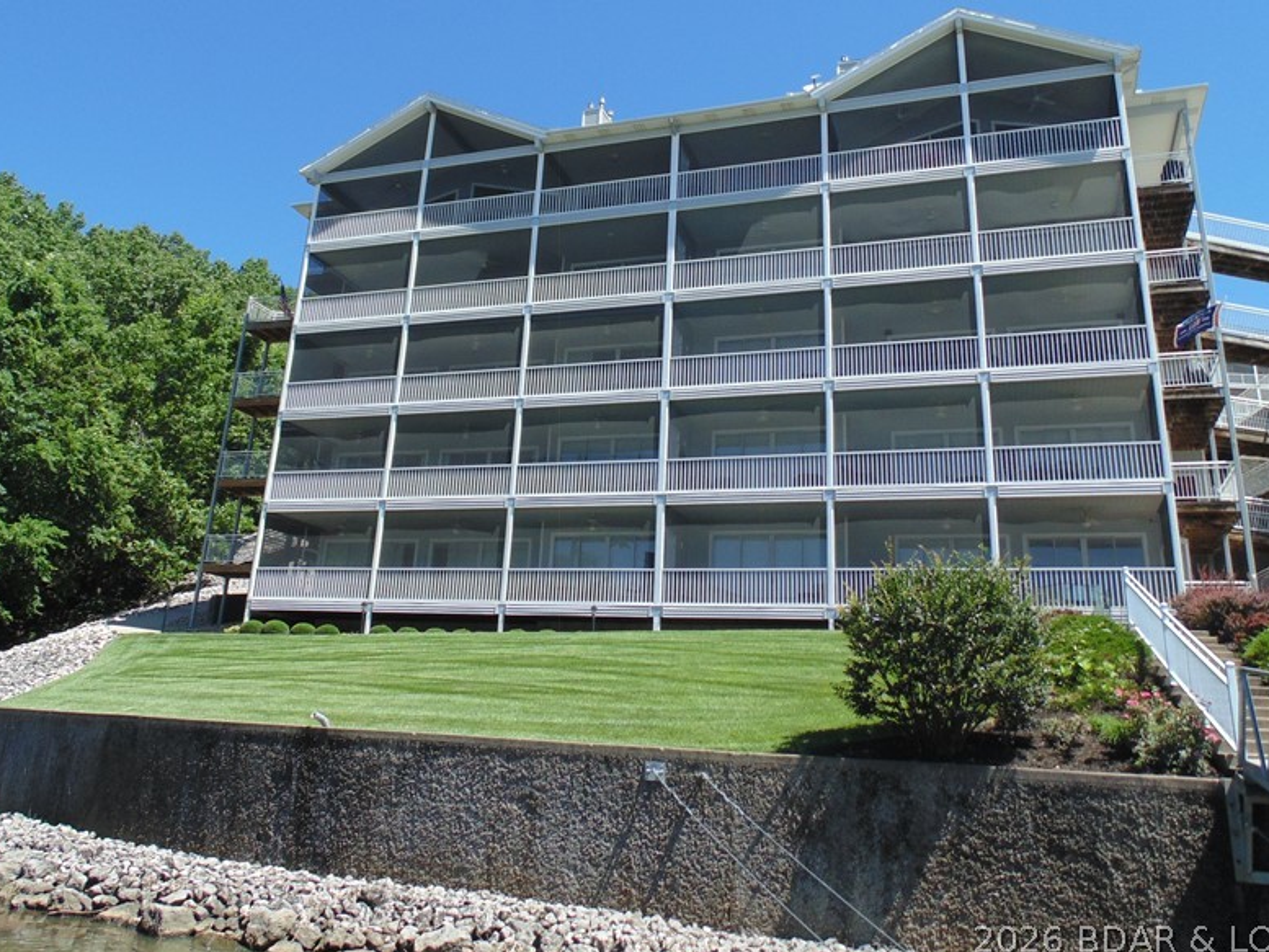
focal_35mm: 29
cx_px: 581
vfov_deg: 47.7
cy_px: 340
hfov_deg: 61.6
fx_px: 1063
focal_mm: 4
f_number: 3.1
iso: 80
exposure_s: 1/640
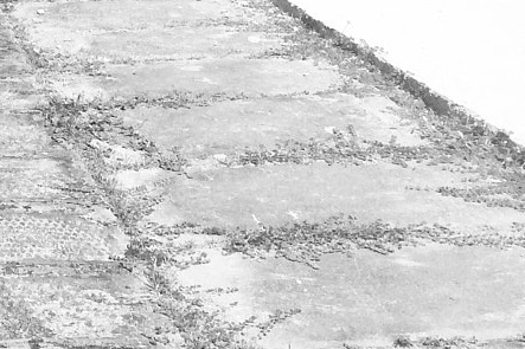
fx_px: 1589
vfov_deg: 11.8
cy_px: -226
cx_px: -120
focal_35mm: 109
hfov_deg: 17.8
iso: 32
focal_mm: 4.15
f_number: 2.2
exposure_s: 1/3731
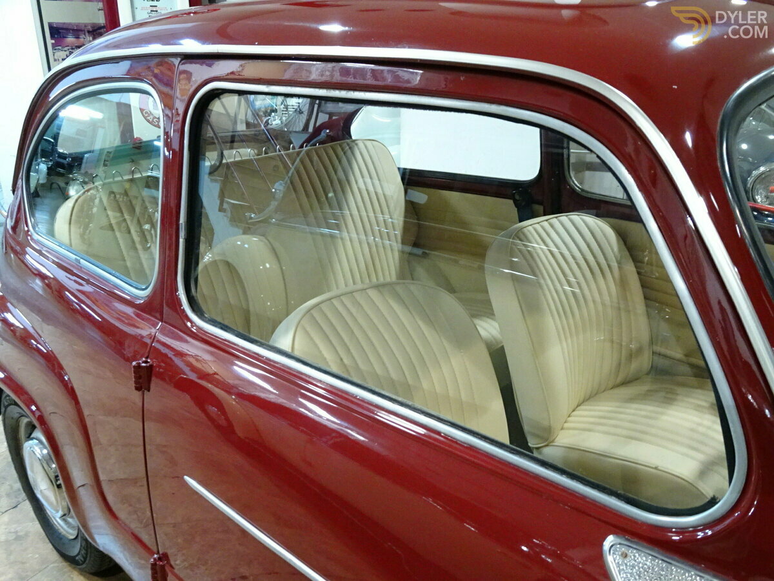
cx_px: 387
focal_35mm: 30
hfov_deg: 60.0
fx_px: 671
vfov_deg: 46.8
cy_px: 290
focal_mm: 5.09
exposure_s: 1/13
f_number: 4
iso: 800
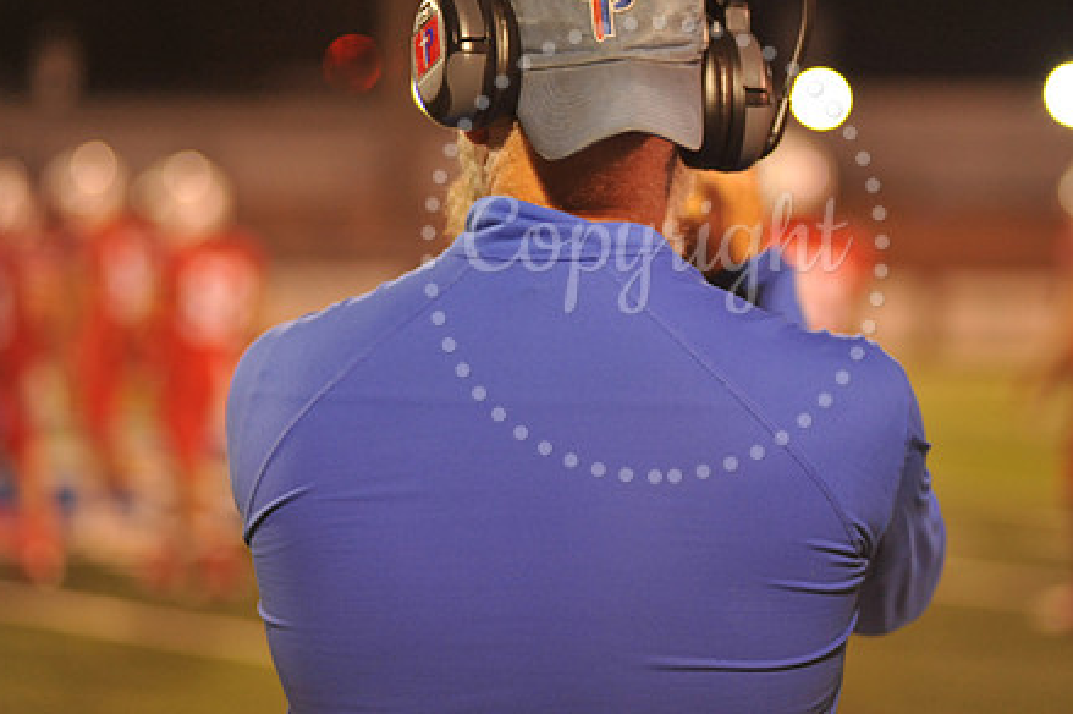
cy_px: 247
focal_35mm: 148
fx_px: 4408
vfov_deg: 9.3
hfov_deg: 13.9
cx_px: 655
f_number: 2.8
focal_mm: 112
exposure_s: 1/200
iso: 2000
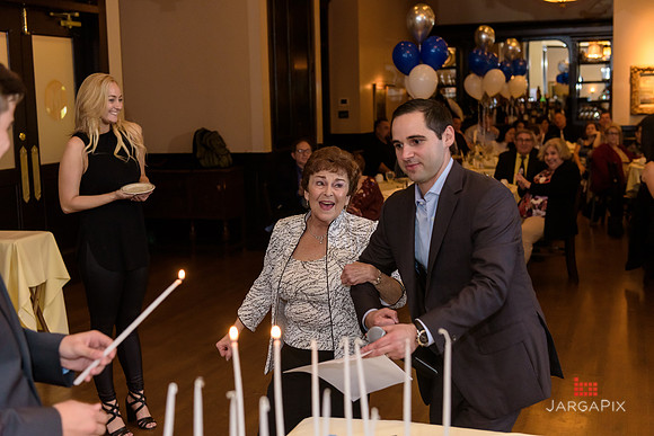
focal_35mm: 48
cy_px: 218
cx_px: 327
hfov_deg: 41.1
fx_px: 872
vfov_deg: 28.1
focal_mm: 48
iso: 1600
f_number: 3.2
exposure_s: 1/125
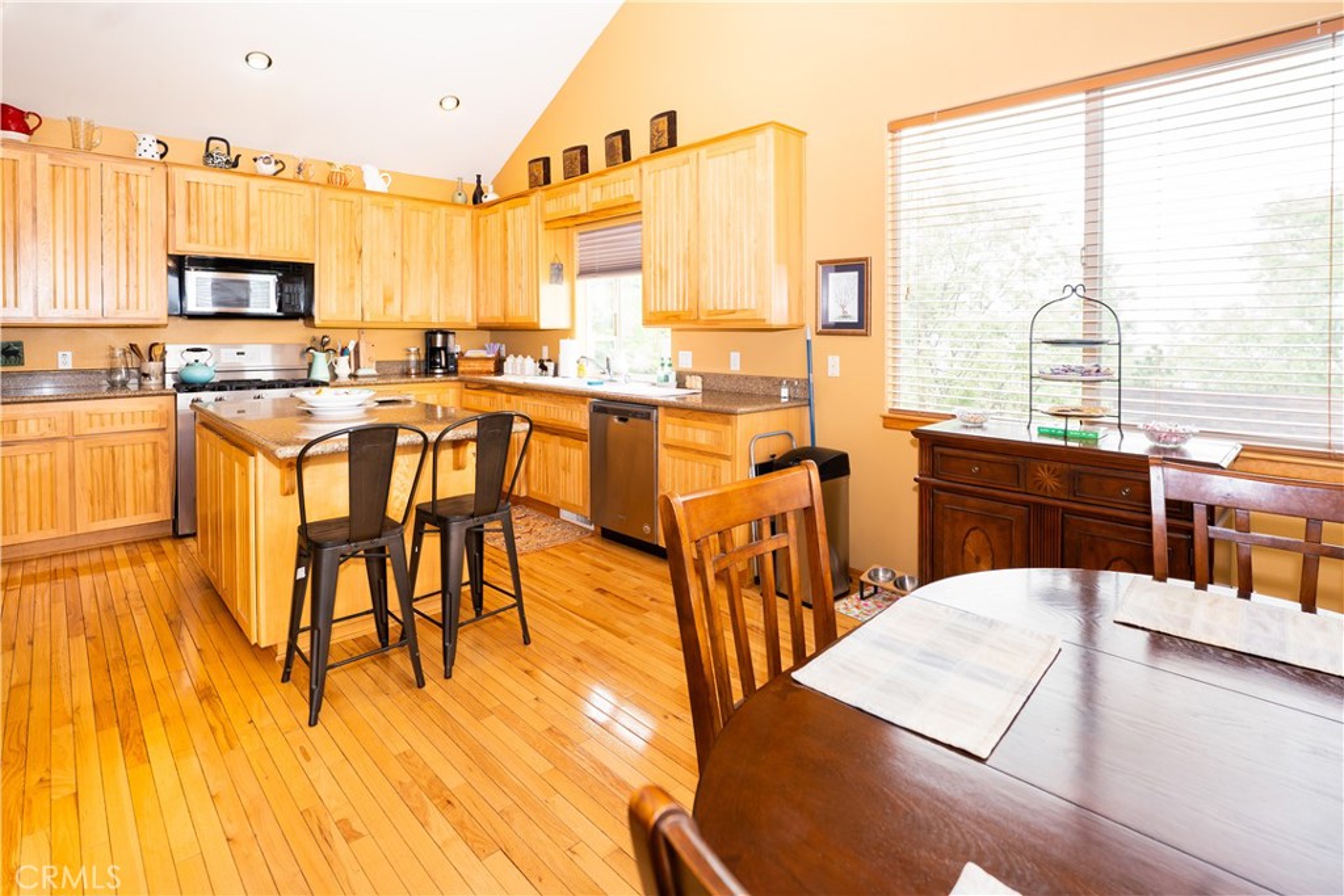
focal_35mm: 16
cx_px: 672
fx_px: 605
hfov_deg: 96.0
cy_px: 448
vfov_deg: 73.1
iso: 320
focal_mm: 16.2
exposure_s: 1/50
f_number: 4.5
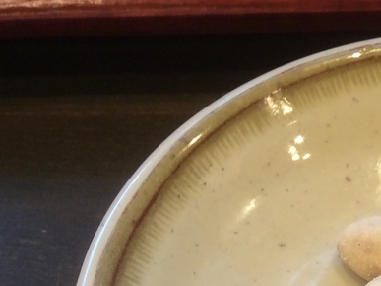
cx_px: 424
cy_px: 306
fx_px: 1089
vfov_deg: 14.6
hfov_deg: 19.0
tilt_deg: -53.5
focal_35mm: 99
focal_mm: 3.3
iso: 40
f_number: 2.4
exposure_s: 1/24
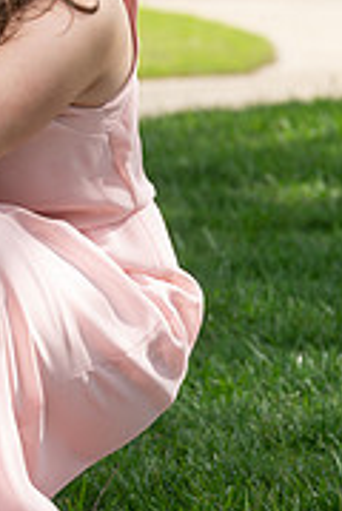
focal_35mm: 311
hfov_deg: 4.4
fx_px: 4414
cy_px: 63
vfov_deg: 6.6
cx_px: -68
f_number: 7.1
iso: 100
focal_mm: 124
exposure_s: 1/200
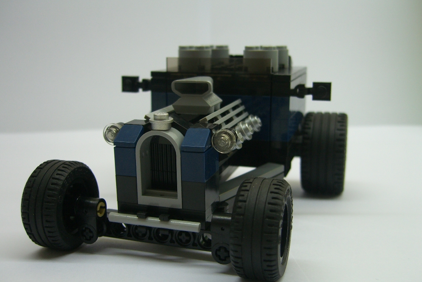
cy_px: 151
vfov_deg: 33.4
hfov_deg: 48.5
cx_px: 211
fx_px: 469
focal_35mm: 40
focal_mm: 7.9
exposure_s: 1/100
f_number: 2.8
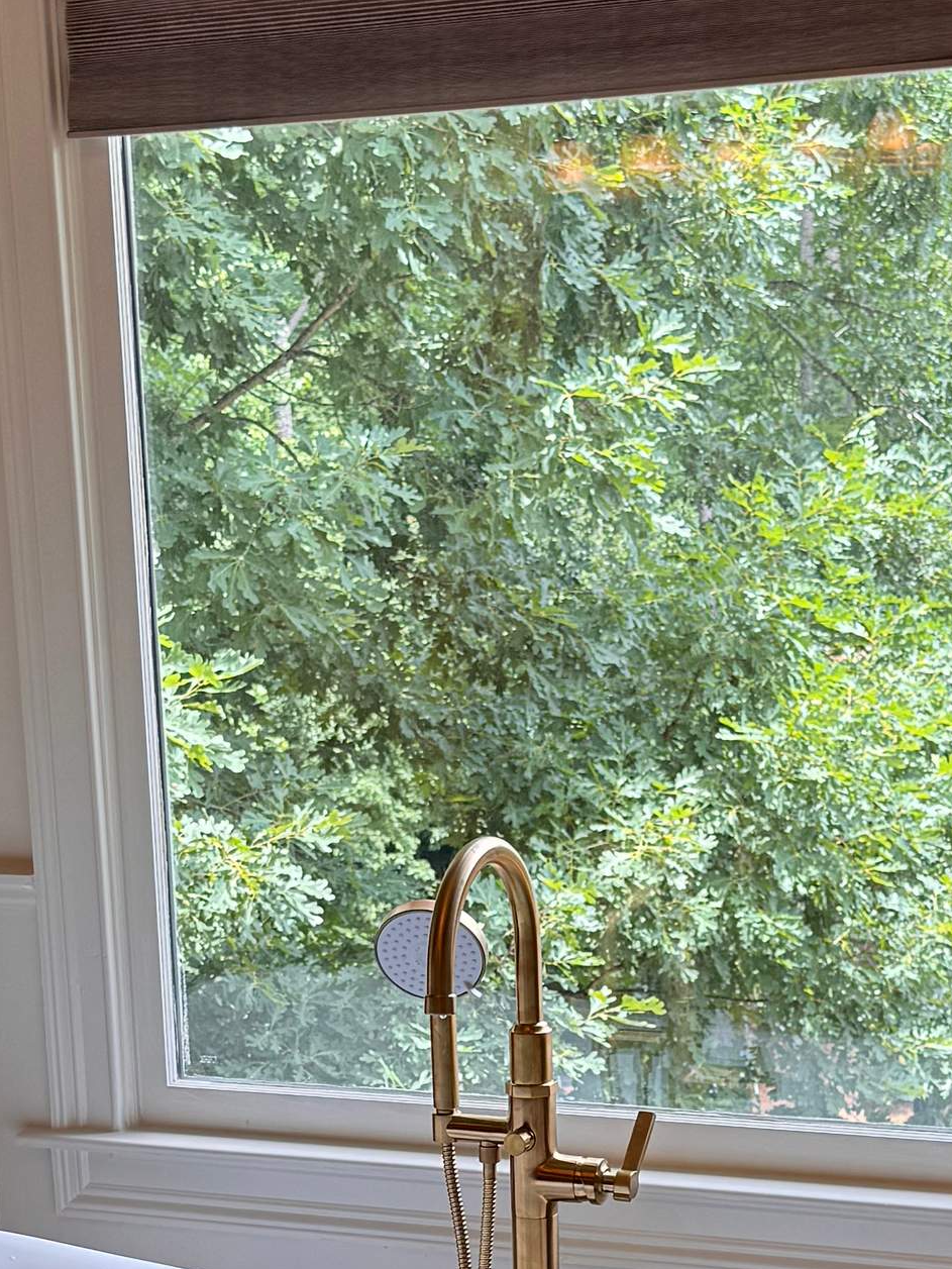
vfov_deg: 24.7
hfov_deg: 19.1
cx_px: 455
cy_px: 1112
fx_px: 2823
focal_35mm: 77
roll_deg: +2.7
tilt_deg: -13.8
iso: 64
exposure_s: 1/203
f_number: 1.78
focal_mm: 6.76
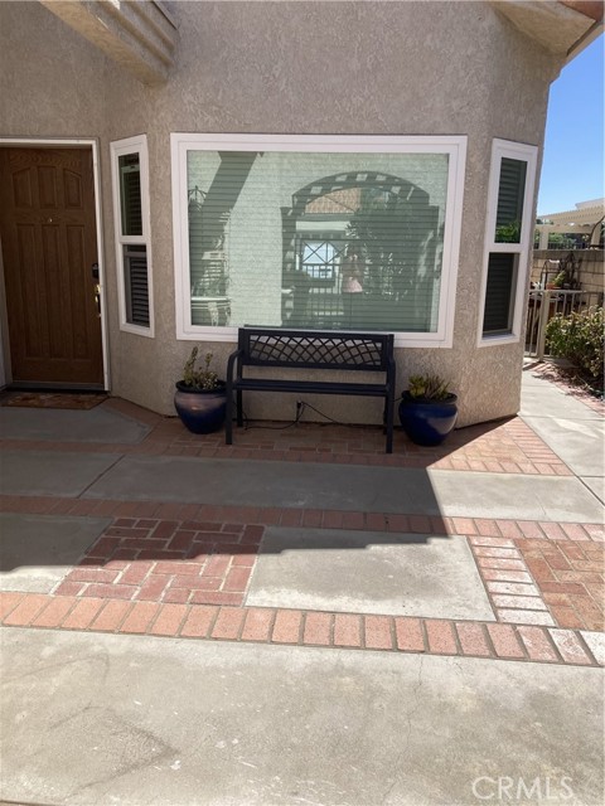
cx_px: 302
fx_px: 652
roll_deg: -1.5
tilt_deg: -9.4
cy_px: 403
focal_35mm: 28
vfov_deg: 63.4
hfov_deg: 49.7
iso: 20
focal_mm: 3.99
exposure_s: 1/1799
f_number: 1.8
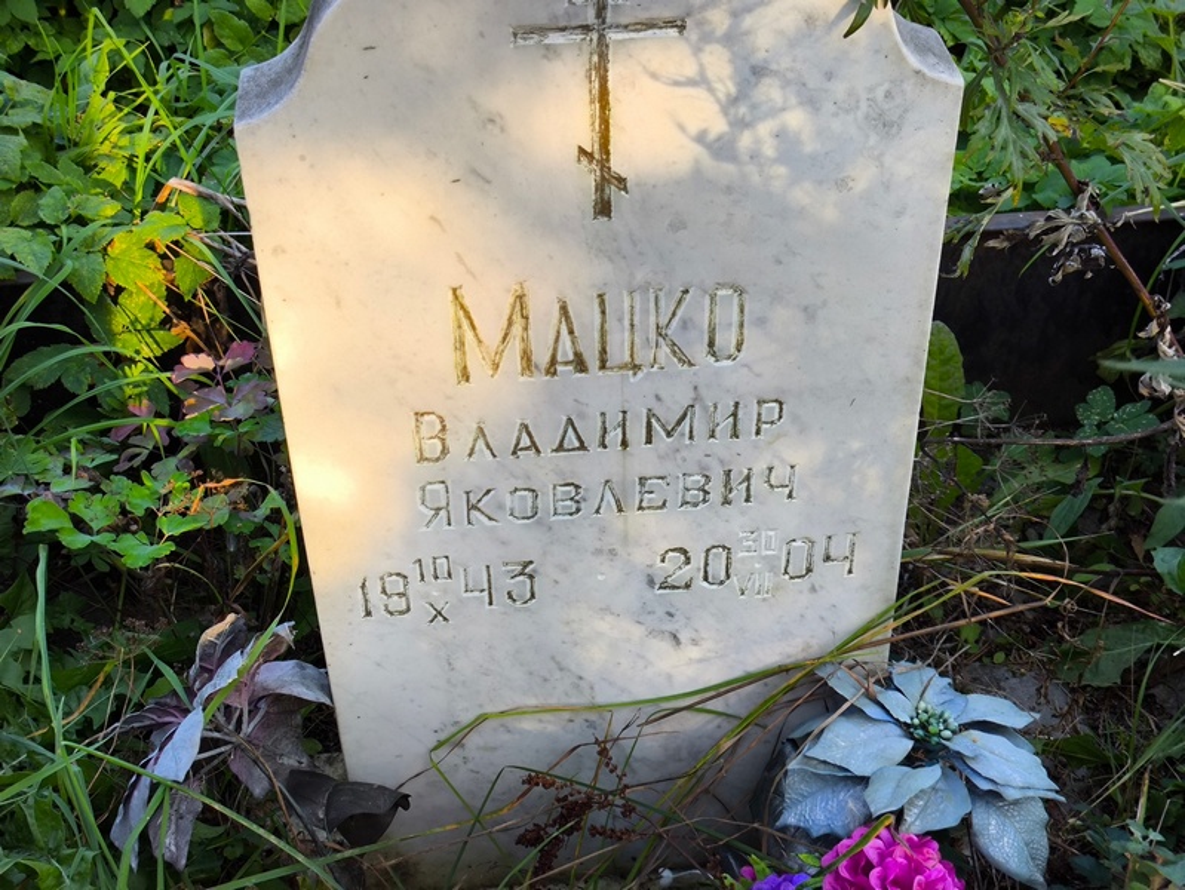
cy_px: 445
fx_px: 1712
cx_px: 592
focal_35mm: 50
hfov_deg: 38.2
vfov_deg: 29.1
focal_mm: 4.71
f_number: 1.7
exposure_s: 1/120
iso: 64
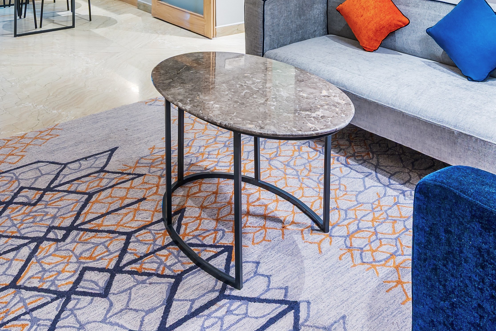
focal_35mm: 38
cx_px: 231
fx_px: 523
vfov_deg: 28.3
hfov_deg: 50.7
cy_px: -108
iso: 100
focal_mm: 14
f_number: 9
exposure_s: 1/1.67
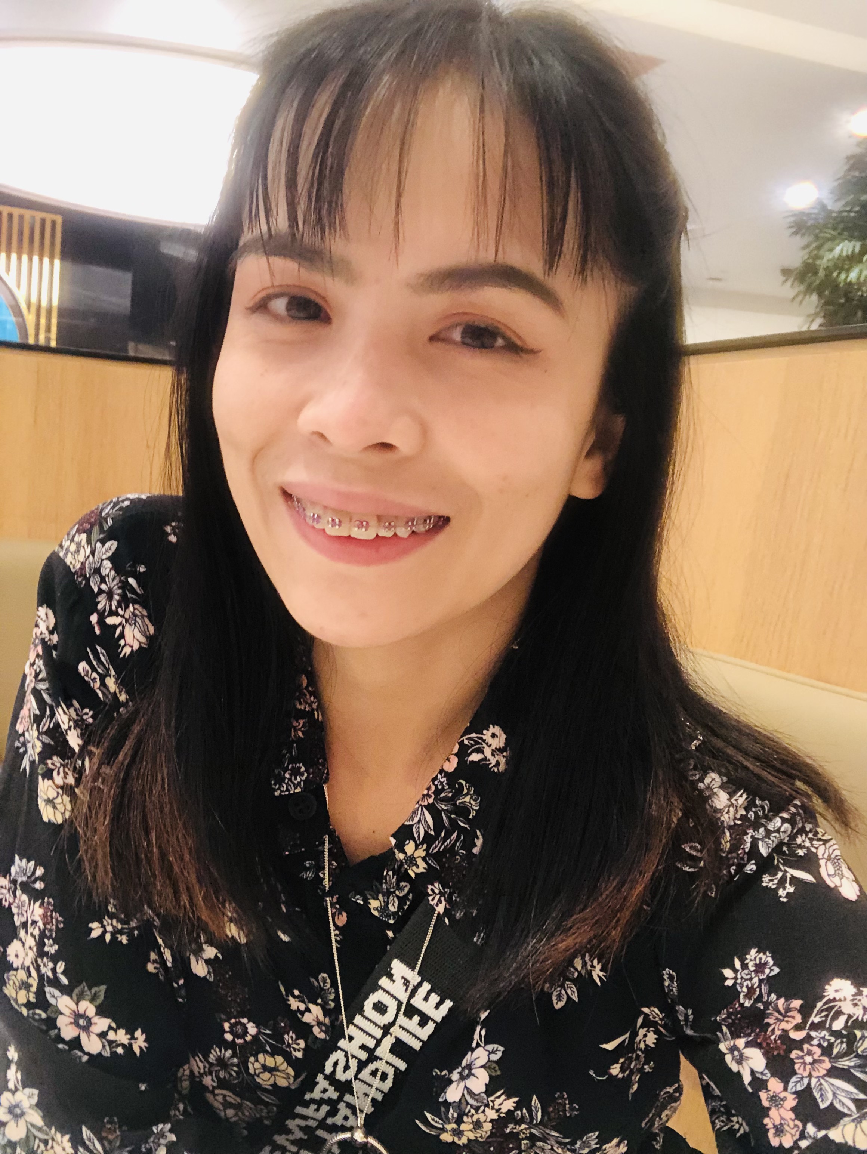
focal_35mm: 32
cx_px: 434
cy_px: 577
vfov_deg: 56.8
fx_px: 1067
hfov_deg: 44.2
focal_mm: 2.87
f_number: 2.2
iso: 250
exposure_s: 1/50
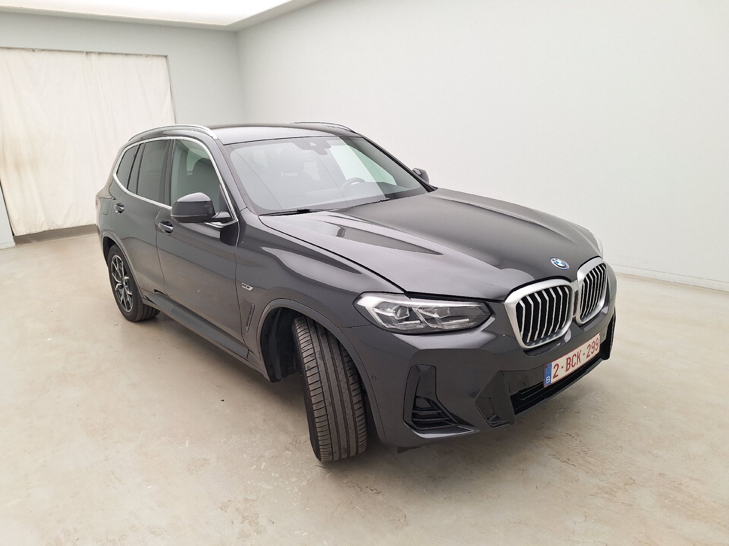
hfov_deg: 73.9
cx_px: 364
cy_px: 273
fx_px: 484
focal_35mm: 23
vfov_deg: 58.9
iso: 50
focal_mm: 5.54
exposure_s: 1/100
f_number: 1.8
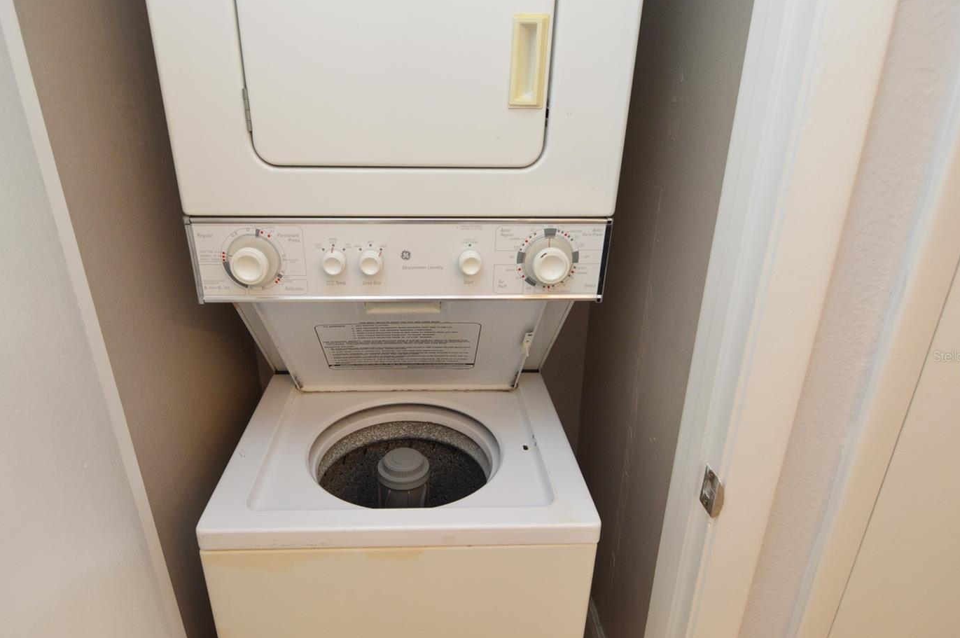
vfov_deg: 59.2
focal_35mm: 21
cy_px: 356
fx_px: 559
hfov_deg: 81.1
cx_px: 436
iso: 400
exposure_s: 1/80
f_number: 4.5
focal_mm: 12
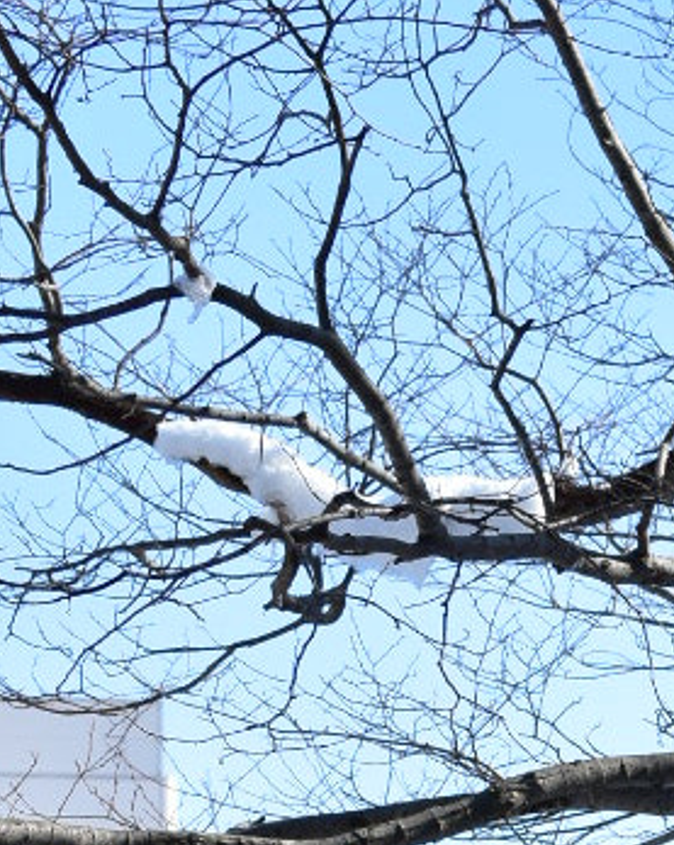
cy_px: 1556
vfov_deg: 8.1
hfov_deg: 6.6
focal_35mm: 230
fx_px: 5747
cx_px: 1075
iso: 100
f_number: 8
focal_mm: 35
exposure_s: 1/160
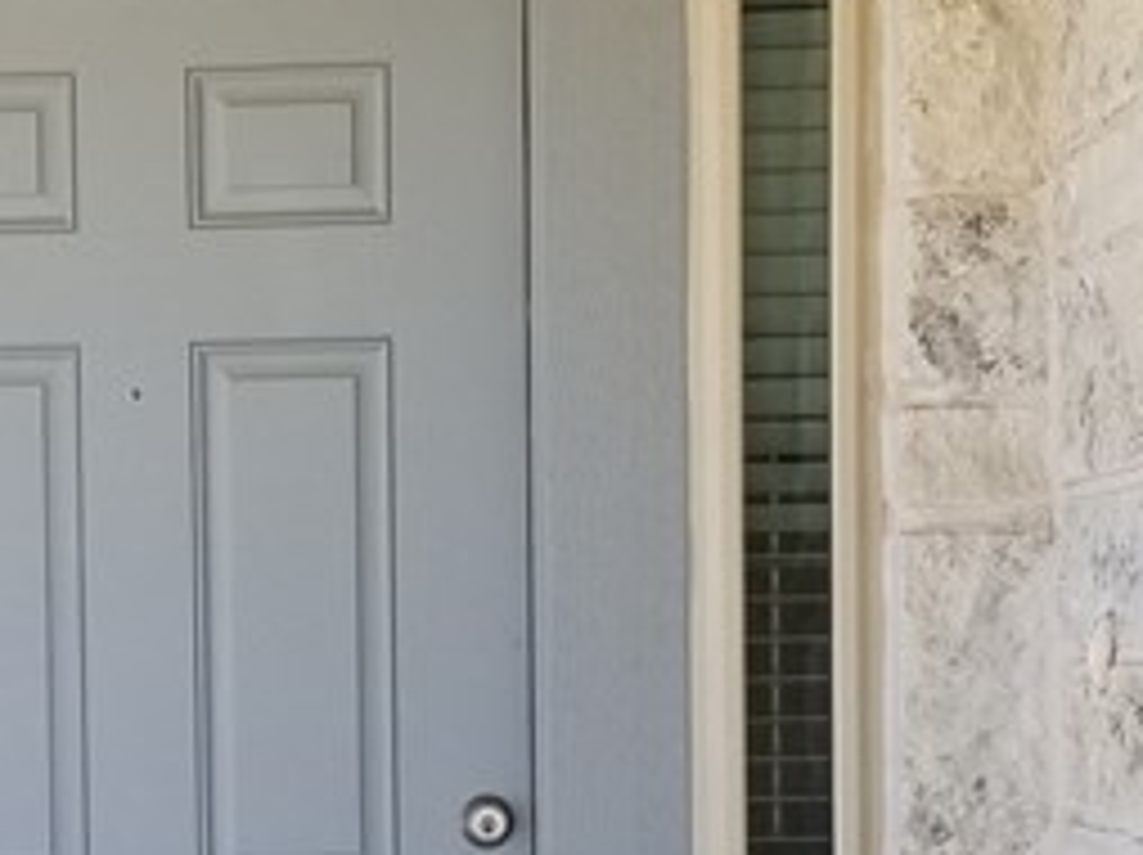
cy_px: 832
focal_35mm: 105
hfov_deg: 18.4
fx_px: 3464
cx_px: 72
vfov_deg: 13.9
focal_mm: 4.25
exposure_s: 1/420
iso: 50
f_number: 1.7
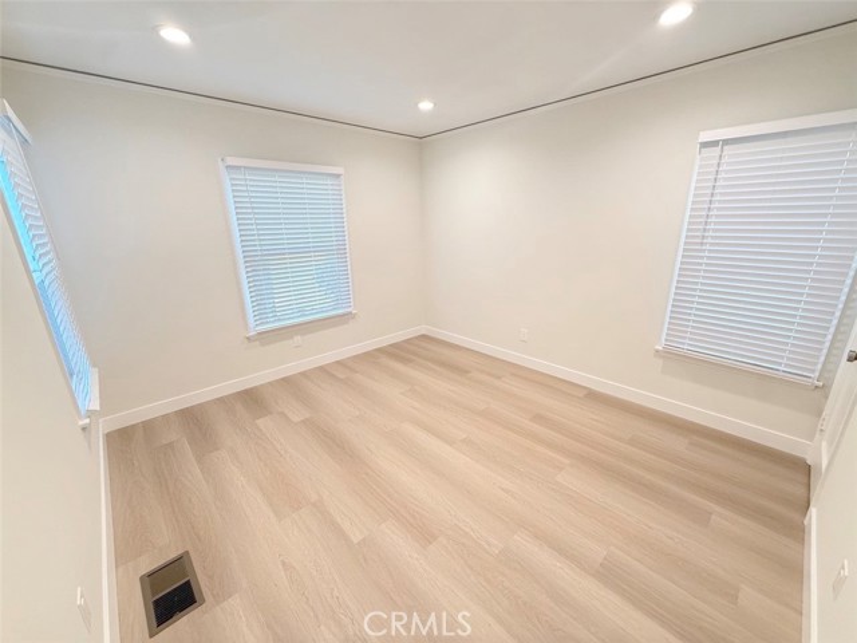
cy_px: 322
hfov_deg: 102.1
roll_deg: +2.5
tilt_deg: -16.7
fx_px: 347
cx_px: 428
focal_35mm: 14
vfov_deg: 85.7
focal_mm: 2.22
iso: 250
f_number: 2.2
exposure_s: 1/99
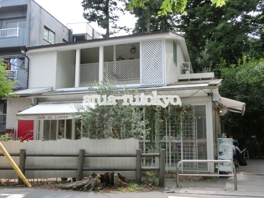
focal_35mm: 38
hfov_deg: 49.0
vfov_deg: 37.7
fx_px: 290
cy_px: 99
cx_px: 132
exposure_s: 1/200
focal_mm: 6.67
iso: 80
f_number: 3.9
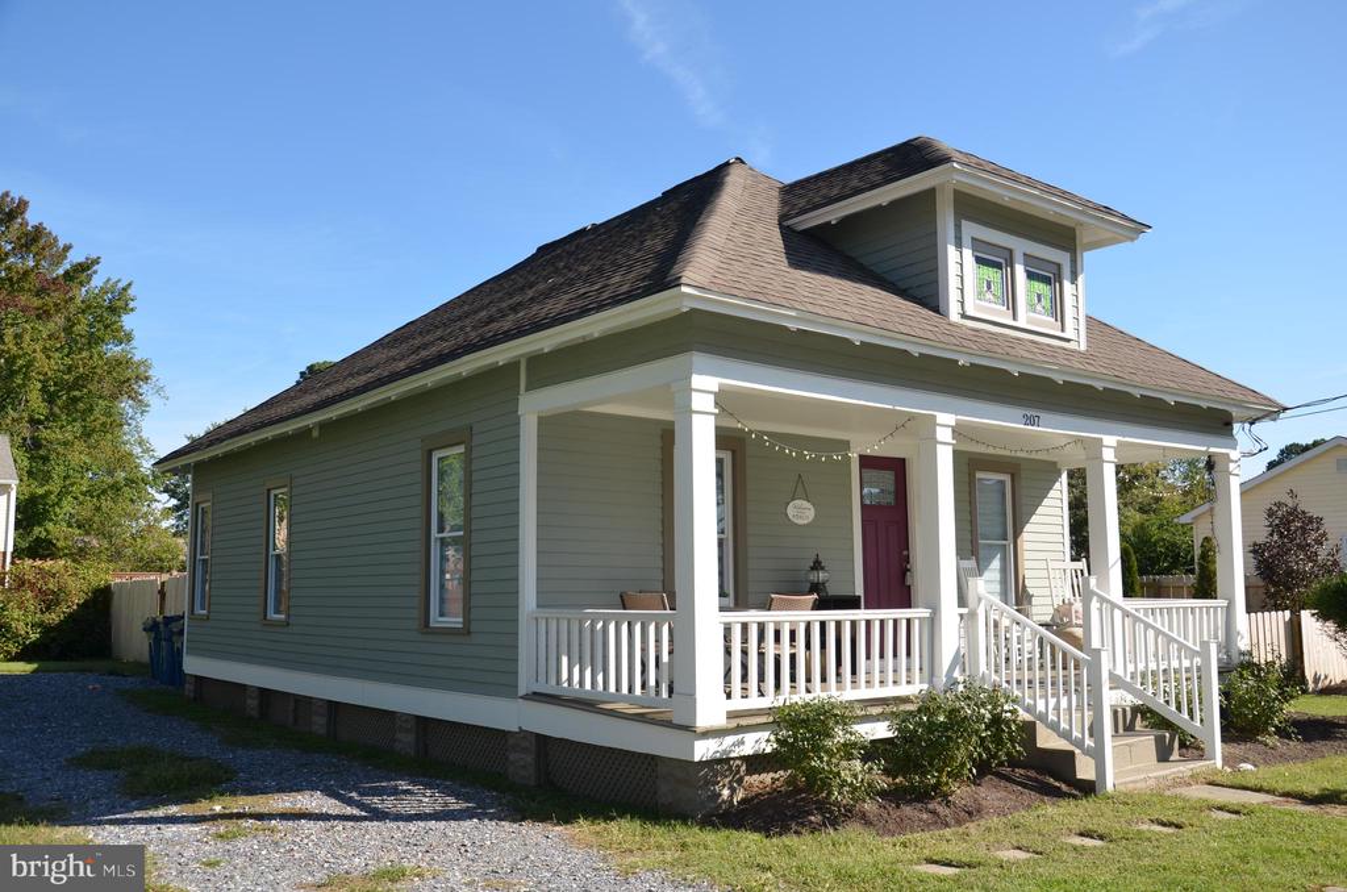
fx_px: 1176
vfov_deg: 41.5
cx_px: 674
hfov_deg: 59.6
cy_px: 446
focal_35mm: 32
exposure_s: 1/250
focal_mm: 21
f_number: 7.1
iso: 100
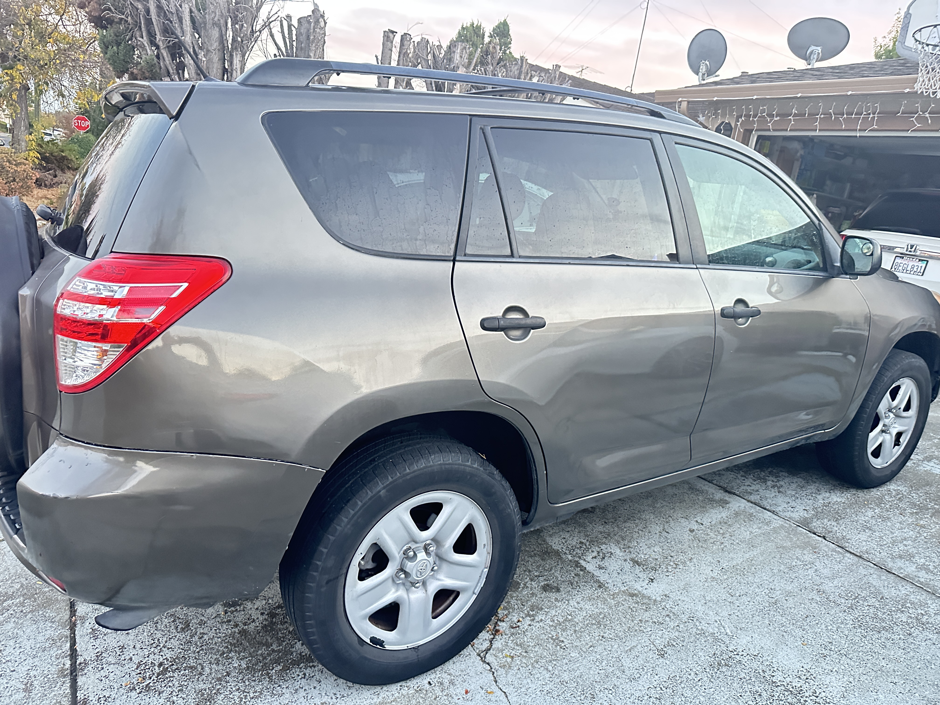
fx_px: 652
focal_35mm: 24
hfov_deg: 71.6
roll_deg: -8.8
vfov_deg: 56.8
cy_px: 352
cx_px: 470
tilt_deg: -12.2
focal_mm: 6.86
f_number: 1.78
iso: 1000
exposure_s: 1/37
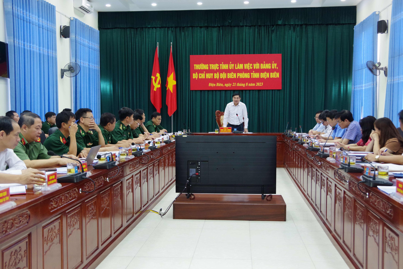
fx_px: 470
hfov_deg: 46.4
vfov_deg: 31.9
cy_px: 134
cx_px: 202
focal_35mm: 42
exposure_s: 1/25
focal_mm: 28
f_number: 5
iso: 1600
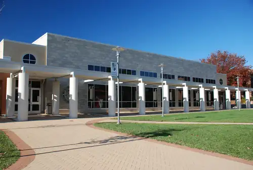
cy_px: 85
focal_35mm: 33
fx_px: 232
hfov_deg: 57.2
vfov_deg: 40.1
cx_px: 126
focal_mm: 22
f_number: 5.6
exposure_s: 1/125
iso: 125
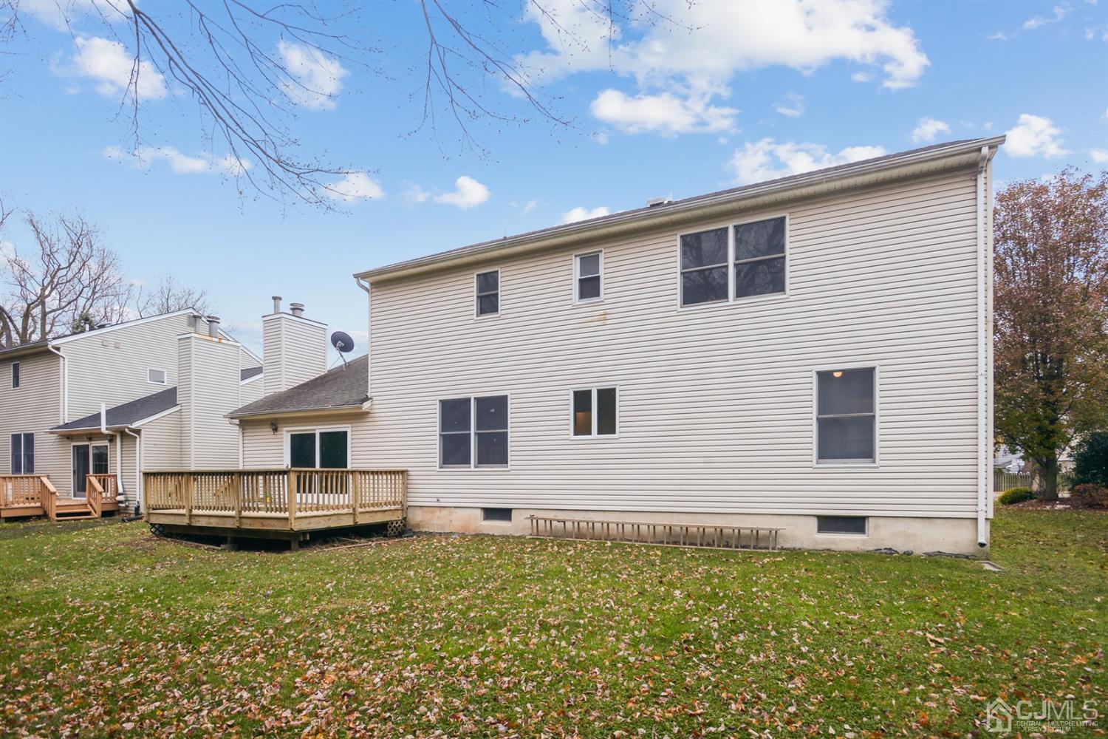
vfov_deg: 70.4
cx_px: 554
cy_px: 370
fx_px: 523
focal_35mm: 17
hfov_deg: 93.3
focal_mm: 17
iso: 400
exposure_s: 1/200
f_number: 8
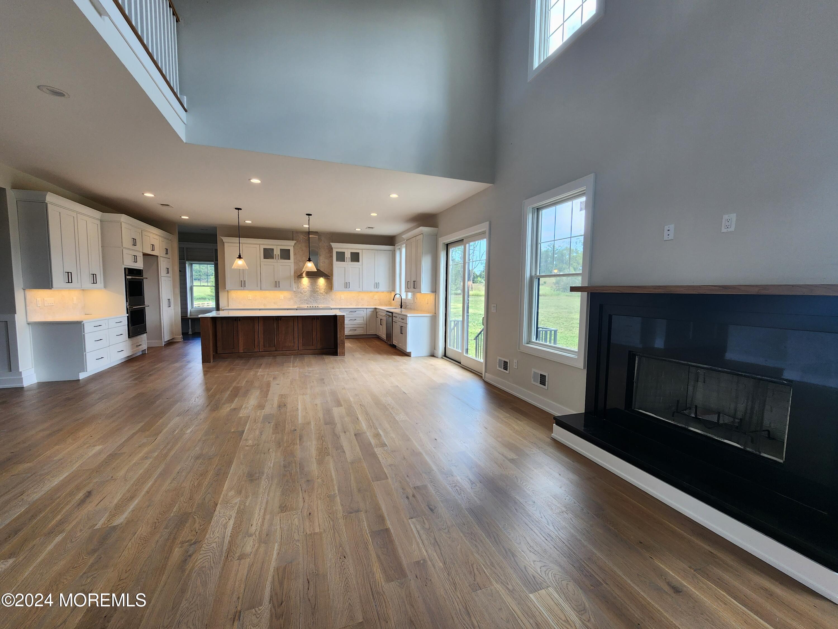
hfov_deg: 106.2
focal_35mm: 13
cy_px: 314
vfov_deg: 89.9
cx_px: 419
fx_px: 315
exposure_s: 1/120
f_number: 2.2
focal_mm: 2.2
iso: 100
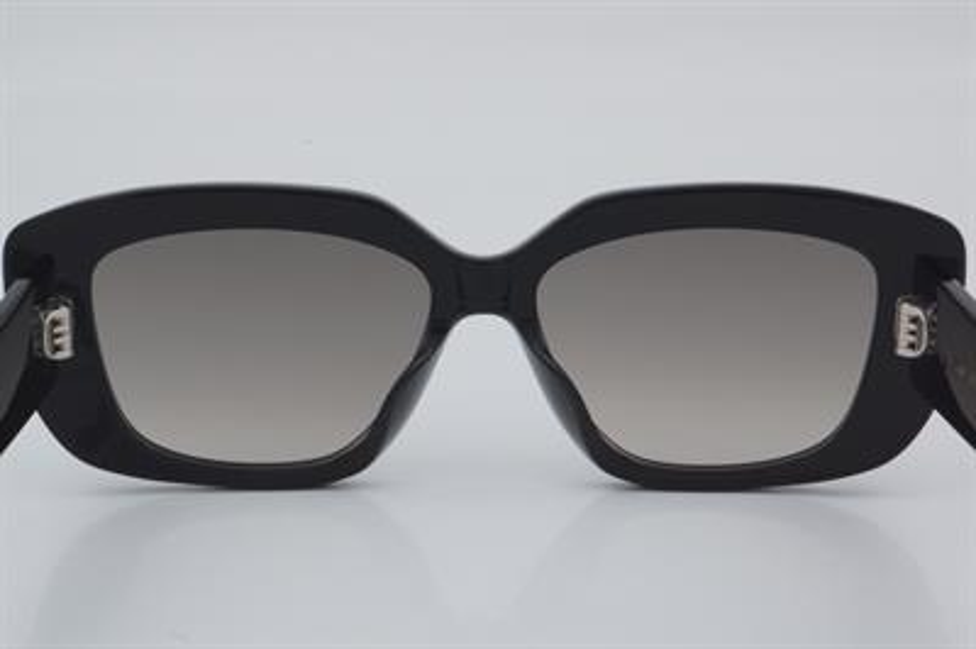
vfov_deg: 16.5
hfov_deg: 24.6
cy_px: 324
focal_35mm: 82
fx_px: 2235
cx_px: 488
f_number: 32
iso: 100
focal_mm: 55
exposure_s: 1/4
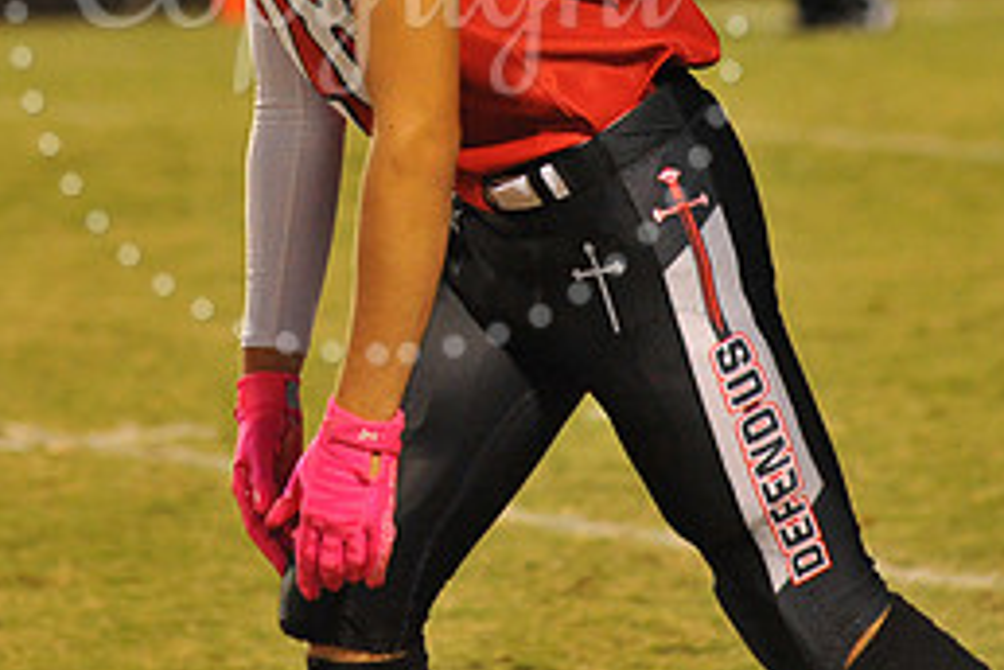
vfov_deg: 3.1
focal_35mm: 449
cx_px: 377
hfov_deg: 4.6
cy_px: -12
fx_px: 12521
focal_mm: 200
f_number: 5.6
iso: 5000
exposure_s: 1/200
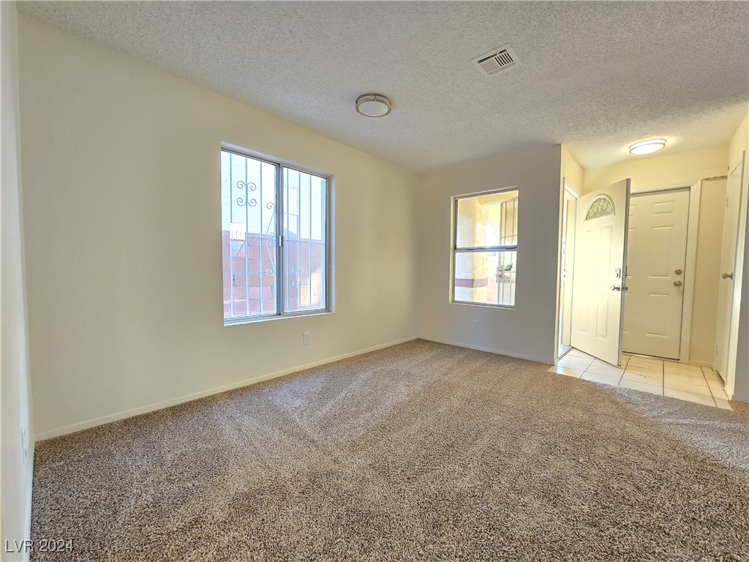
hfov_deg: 106.2
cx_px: 374
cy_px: 281
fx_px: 281
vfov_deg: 89.9
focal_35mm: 13
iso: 320
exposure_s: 1/60
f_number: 2.2
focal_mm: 2.2
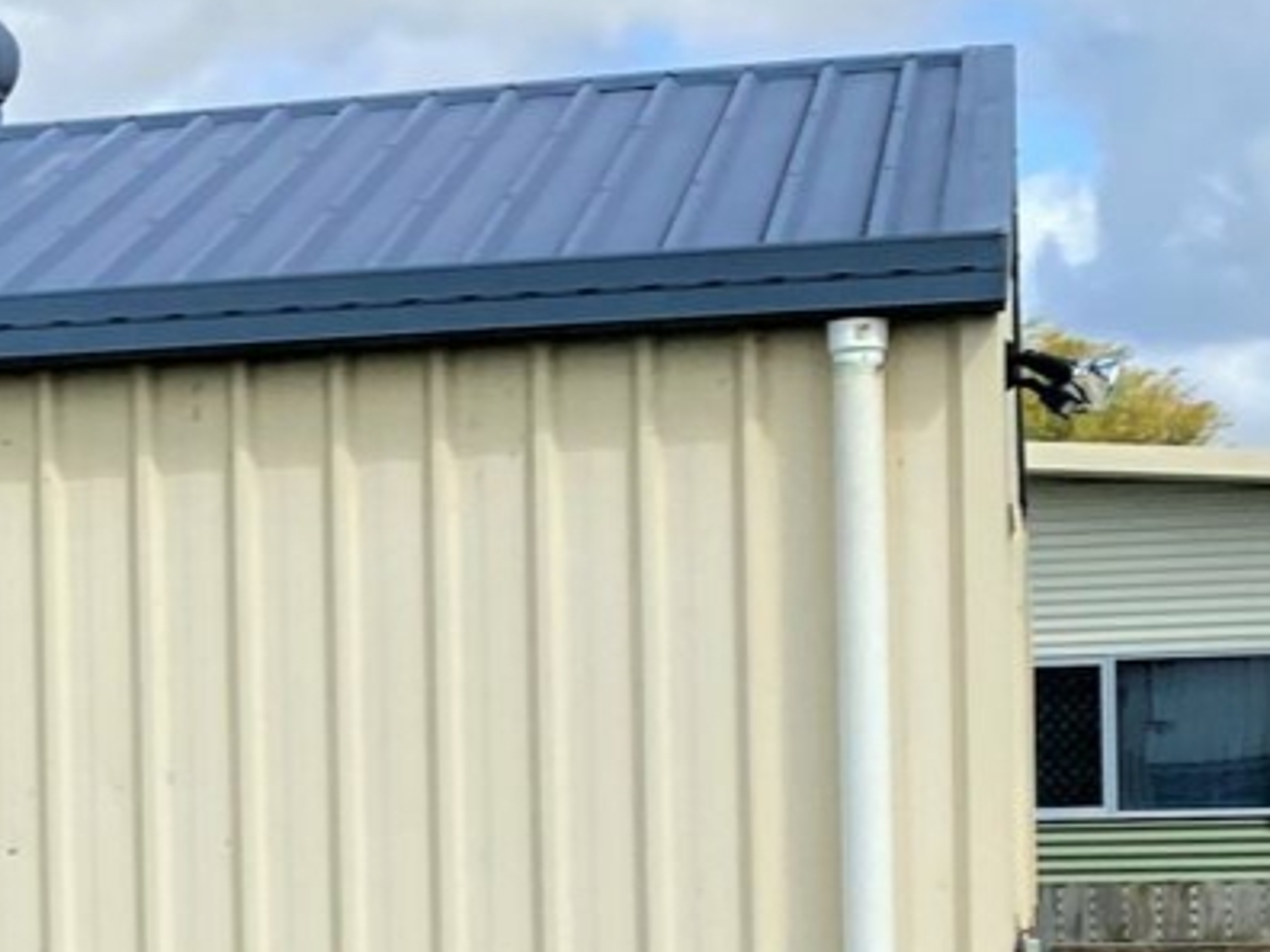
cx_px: -580
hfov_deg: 14.7
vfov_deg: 11.6
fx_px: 4623
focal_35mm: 126
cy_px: 990
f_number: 1.8
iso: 32
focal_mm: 4.25
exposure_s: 1/3610
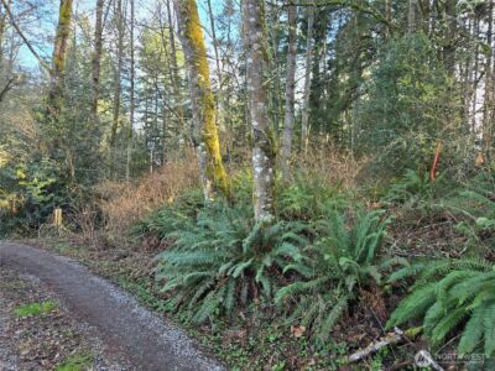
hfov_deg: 73.9
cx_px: 248
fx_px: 329
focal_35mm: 23
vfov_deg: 58.9
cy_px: 186
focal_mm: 5.4
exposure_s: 1/180
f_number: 1.8
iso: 64
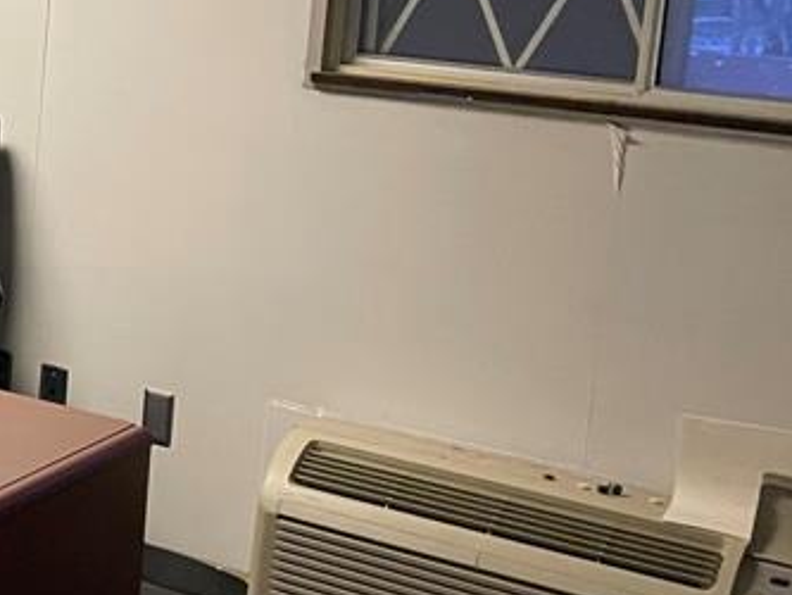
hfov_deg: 21.5
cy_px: 152
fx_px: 1831
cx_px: -307
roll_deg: -1.9
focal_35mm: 80
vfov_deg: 18.3
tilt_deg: -8.8
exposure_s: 1/40
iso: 640
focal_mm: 4.2
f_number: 1.6
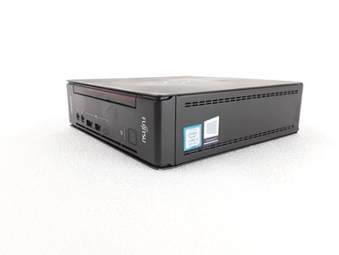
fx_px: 265
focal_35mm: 27
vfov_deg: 51.4
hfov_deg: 65.3
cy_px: 128
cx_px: 170
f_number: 1.9
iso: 50
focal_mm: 2.91
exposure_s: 1/30
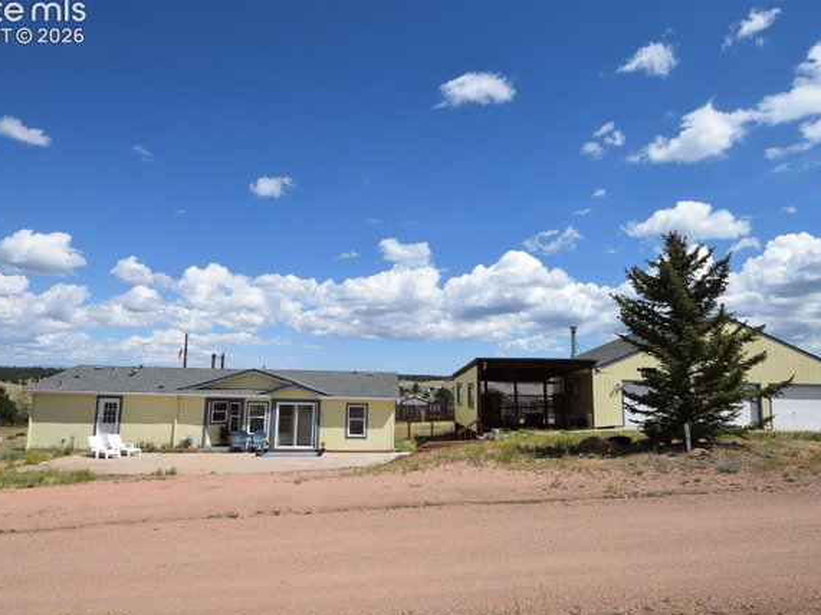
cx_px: 405
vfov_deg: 57.6
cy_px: 299
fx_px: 560
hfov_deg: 72.5
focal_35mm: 24
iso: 200
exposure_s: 1/400
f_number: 10
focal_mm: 13
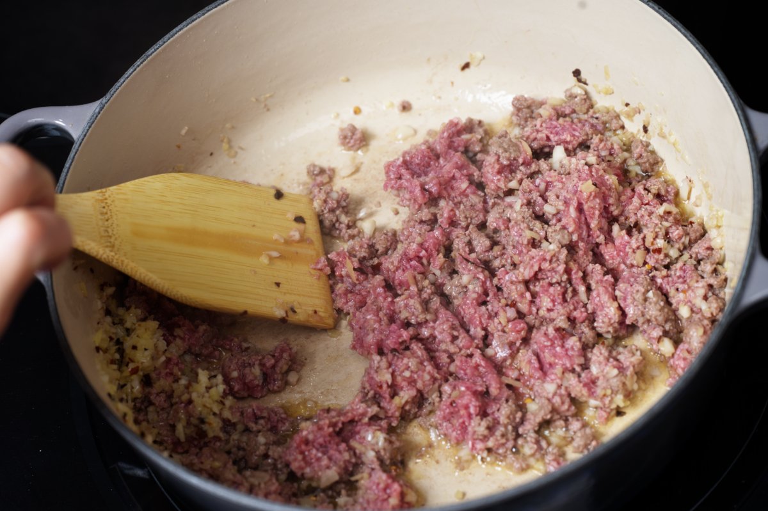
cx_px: 384
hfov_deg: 28.9
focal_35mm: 70
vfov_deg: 19.4
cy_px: 256
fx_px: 1493
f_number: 6.3
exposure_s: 1/125
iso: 100
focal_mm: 70
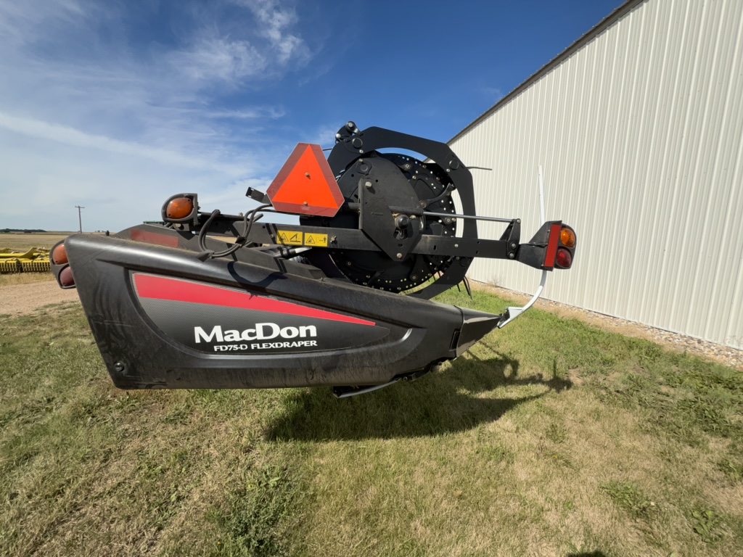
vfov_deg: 85.7
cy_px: 278
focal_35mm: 14
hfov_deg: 102.1
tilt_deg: -9.0
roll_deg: -0.9
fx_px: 300
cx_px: 372
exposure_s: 1/1183
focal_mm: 2.22
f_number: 2.2
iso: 20
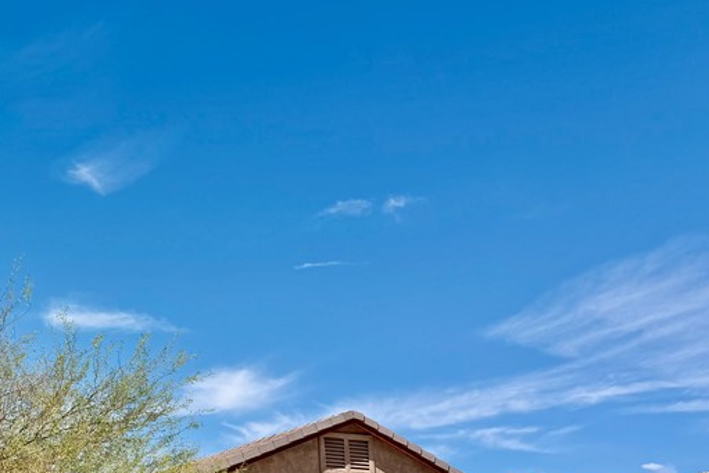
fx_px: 985
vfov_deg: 26.2
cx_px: 64
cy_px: 422
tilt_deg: +12.2
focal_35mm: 50
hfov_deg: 36.9
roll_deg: -0.4
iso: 80
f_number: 1.78
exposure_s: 1/6711
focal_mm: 6.76
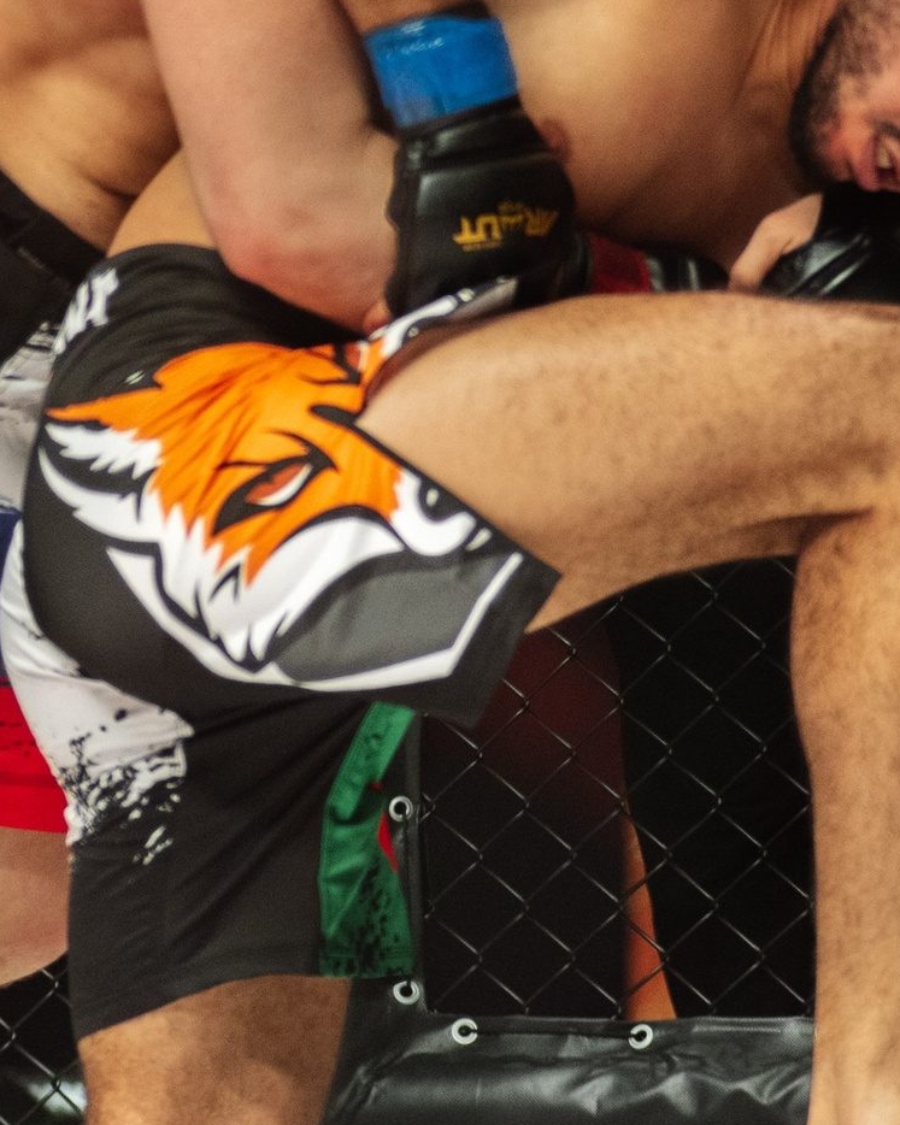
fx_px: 9424
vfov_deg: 6.8
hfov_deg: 5.4
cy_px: 329
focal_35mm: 283
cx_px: -113
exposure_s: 1/1000
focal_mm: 110
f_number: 4
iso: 2000
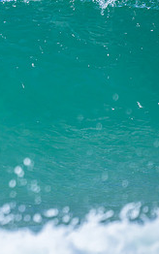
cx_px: -119
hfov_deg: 0.7
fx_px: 12515
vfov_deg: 1.2
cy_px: 110
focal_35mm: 1807
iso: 450
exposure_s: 1/2000
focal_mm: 800
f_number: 6.3
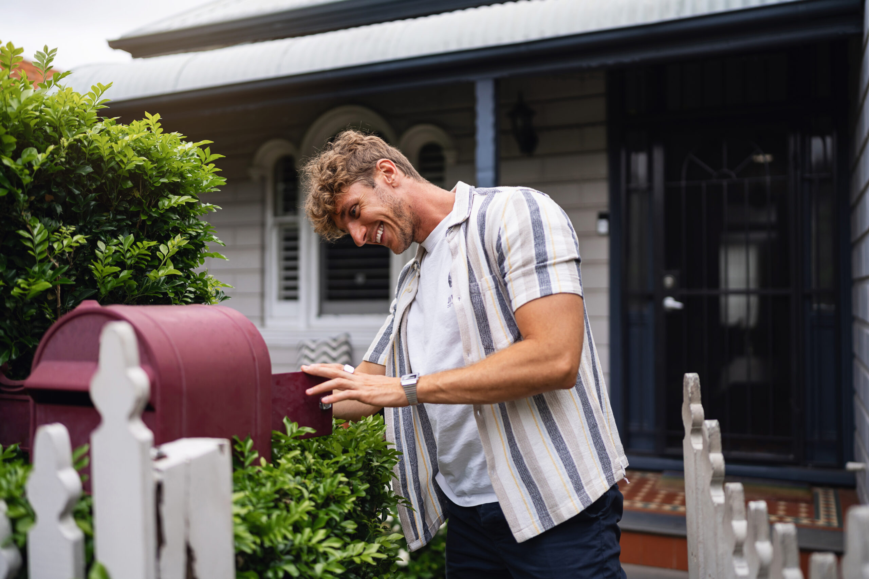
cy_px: 290
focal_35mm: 35
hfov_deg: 54.4
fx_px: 845
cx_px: 434
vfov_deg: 37.9
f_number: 1.4
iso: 50
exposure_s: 1/800
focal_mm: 35
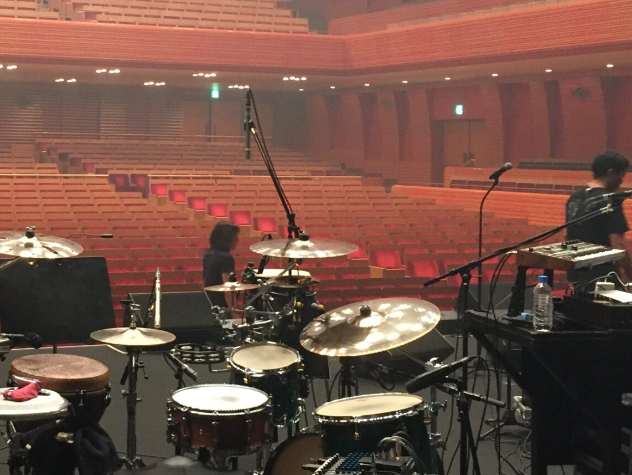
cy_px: 173
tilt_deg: -1.5
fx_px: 1187
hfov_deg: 29.2
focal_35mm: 65
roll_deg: -2.3
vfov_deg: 22.5
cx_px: 128
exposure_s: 1/24
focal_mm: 4.15
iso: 250
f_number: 2.2
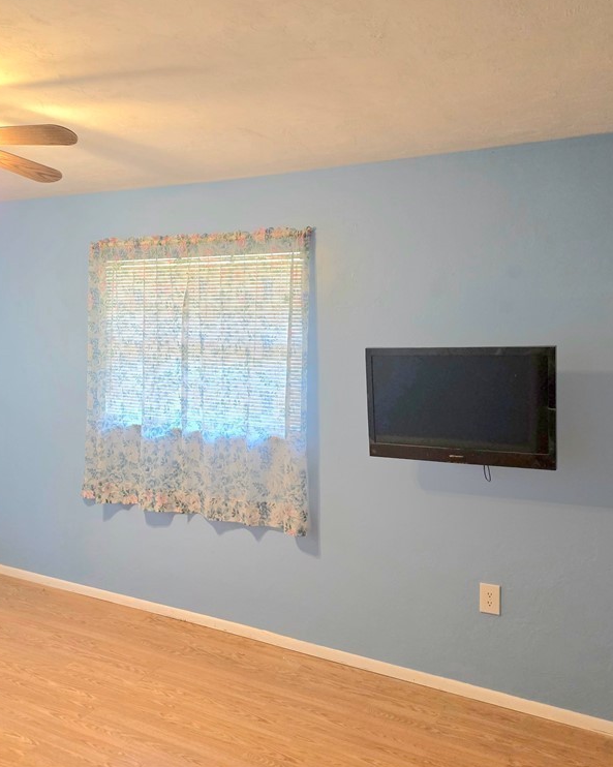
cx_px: 234
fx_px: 703
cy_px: 373
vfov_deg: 57.2
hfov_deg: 46.7
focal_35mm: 31
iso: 400
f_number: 1.7
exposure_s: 1/120
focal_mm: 6.25
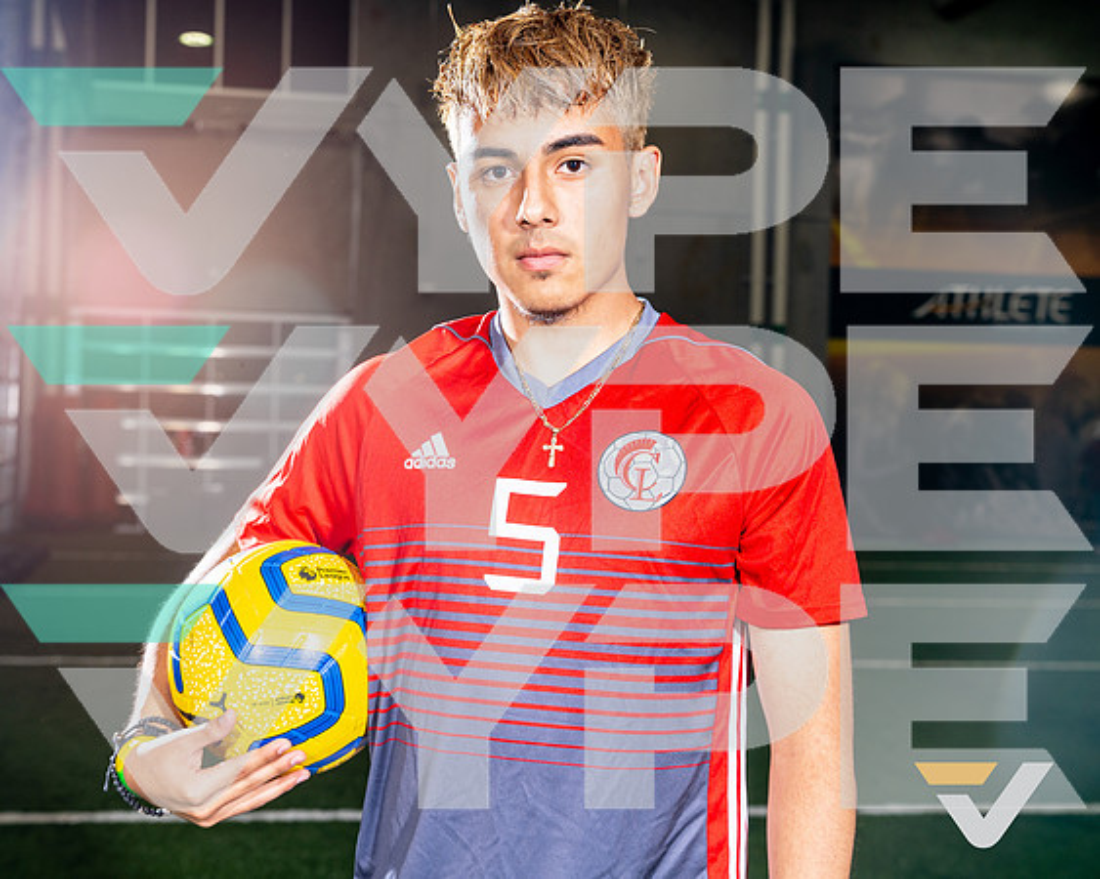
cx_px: 490
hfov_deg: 34.0
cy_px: 440
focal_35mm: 55
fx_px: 1796
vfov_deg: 27.5
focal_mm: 49
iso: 100
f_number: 5.6
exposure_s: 1/125
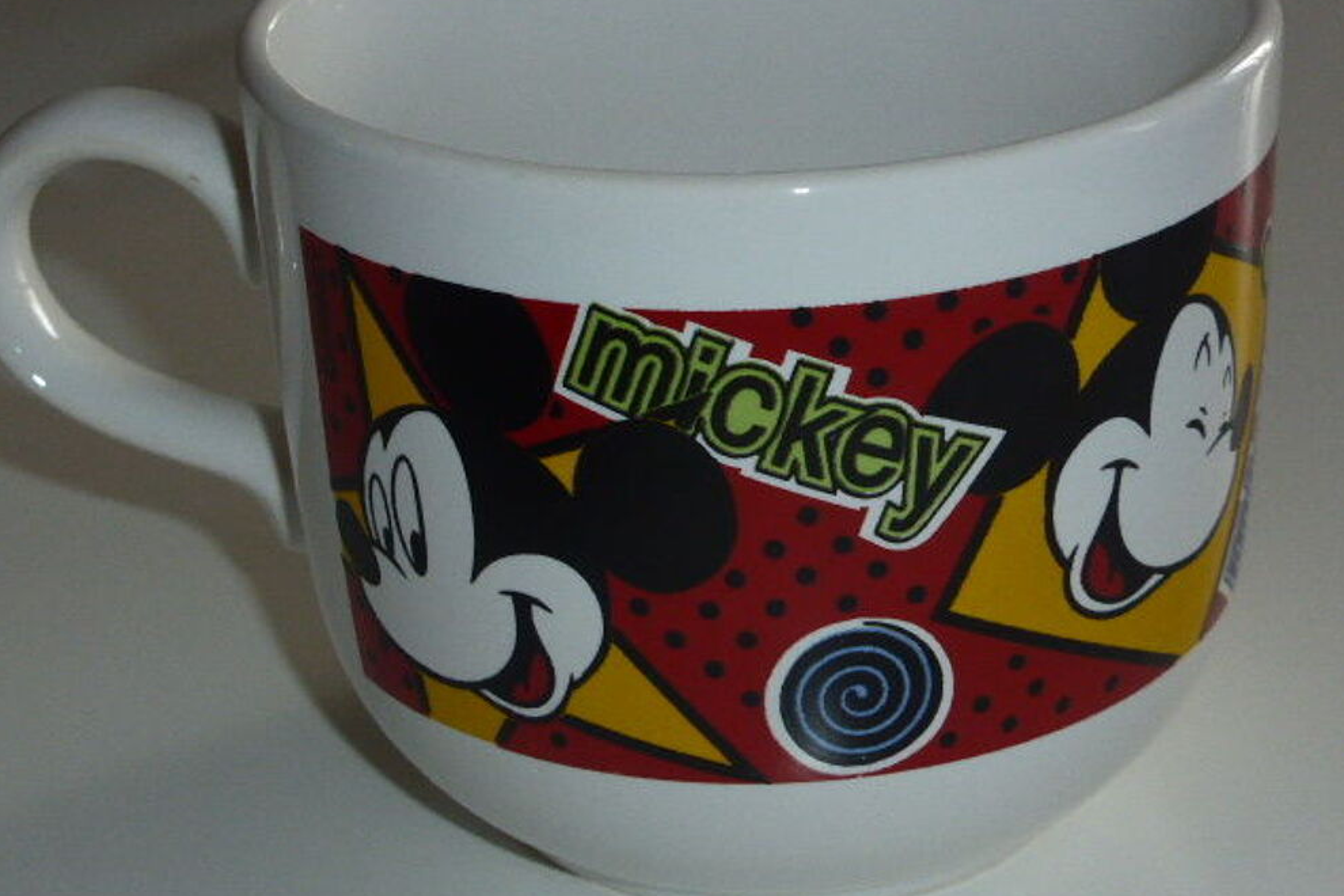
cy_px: 434
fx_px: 3098
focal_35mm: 83
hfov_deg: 24.5
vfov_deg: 16.5
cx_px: 673
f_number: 5
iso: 320
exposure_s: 1/60
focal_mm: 13.3
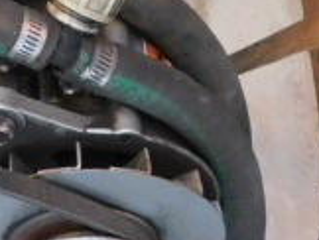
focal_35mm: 148
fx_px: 1366
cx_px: -223
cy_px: -18
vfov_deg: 10.0
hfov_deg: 12.4
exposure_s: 1/10
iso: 400
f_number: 3.2
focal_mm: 5.3
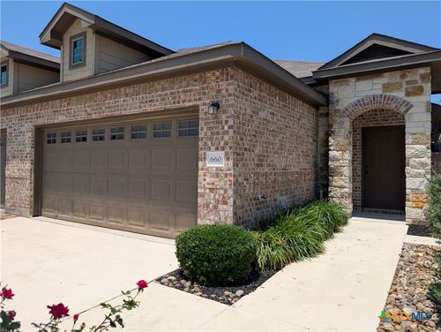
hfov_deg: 71.5
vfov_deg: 56.9
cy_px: 166
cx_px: 220
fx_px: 306
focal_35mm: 24
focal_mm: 6.9
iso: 23
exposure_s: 1/1346
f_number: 1.68
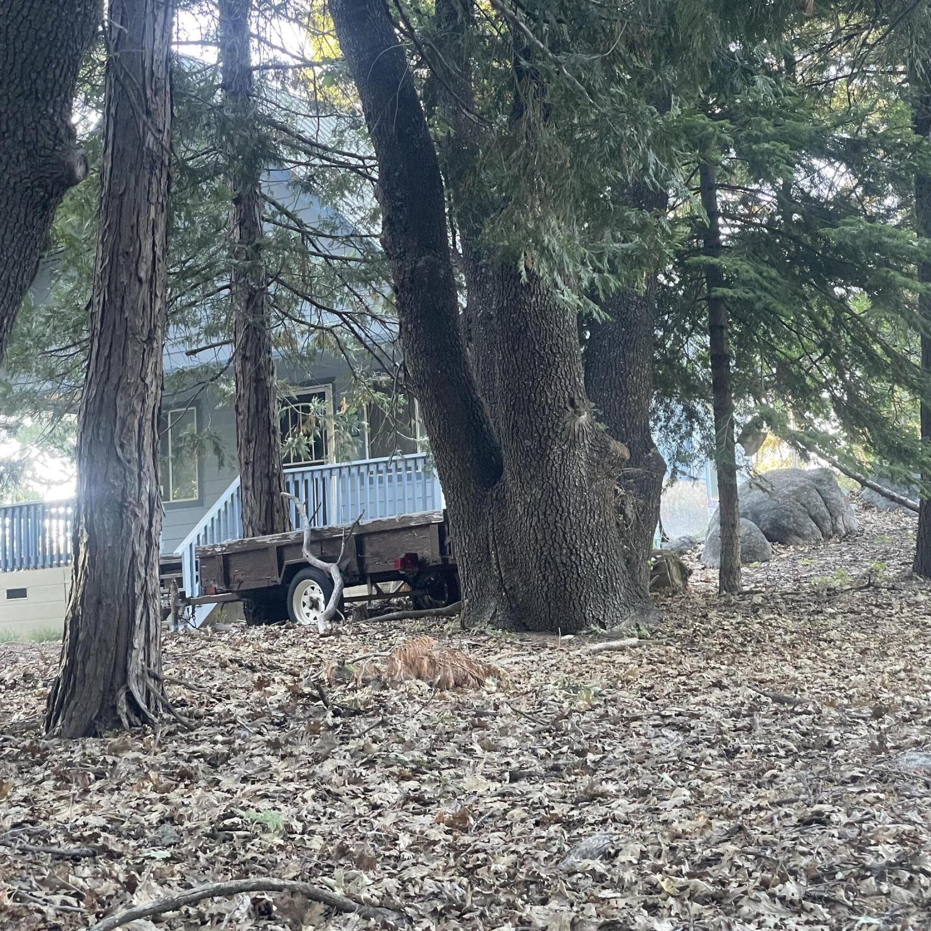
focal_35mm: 62
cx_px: 467
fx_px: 1887
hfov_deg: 27.7
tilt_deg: +8.8
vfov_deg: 27.7
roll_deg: +2.6
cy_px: 394
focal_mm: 6
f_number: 2
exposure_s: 1/56
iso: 200
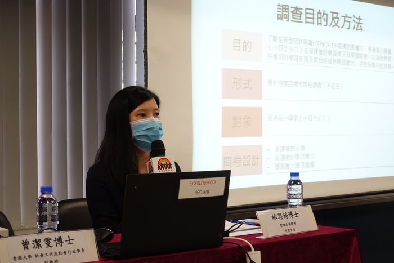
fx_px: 722
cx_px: 197
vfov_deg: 20.6
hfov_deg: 30.5
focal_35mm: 66
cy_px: 132
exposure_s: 1/80
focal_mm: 24.28
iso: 500
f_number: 2.8
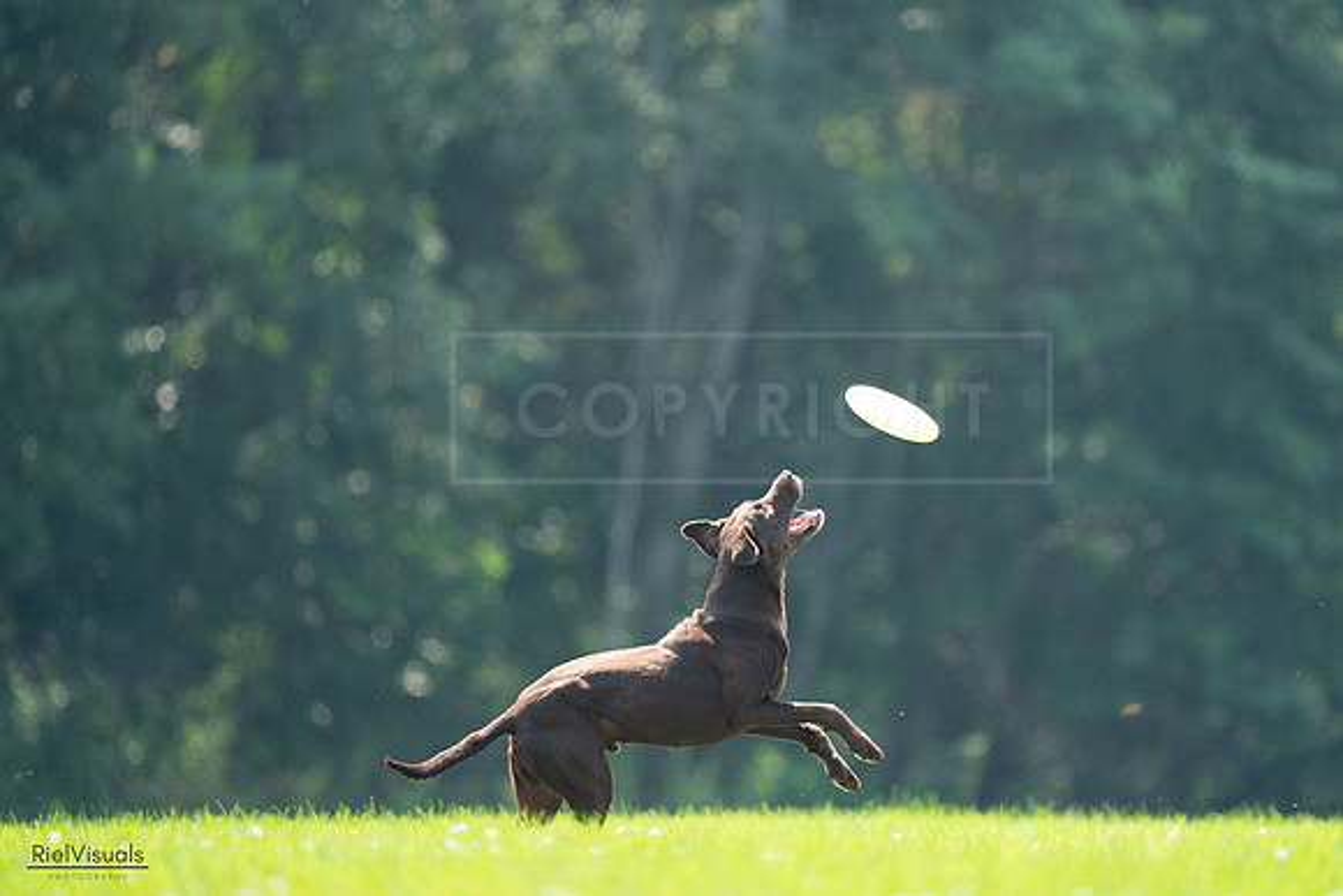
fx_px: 22388
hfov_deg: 3.4
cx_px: 672
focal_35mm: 600
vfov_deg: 2.3
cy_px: 448
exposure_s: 1/4000
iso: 5000
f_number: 6.3
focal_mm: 600
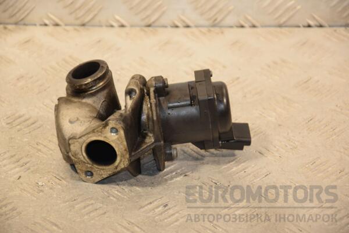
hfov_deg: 13.0
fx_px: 1527
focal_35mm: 158
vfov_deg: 8.7
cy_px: 116
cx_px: 174
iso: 800
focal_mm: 105
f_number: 5.6
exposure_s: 1/200
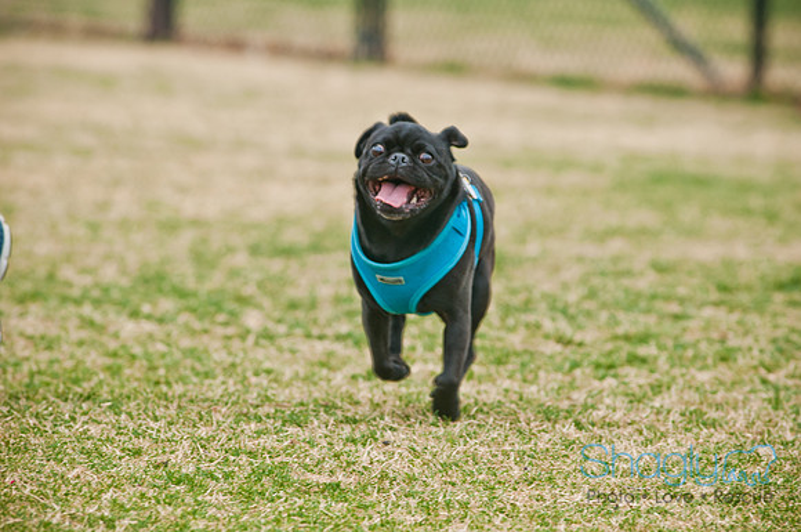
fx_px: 6666
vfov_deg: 4.6
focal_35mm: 300
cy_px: 266
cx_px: 400
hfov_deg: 6.9
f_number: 5
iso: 200
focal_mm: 200
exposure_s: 1/250
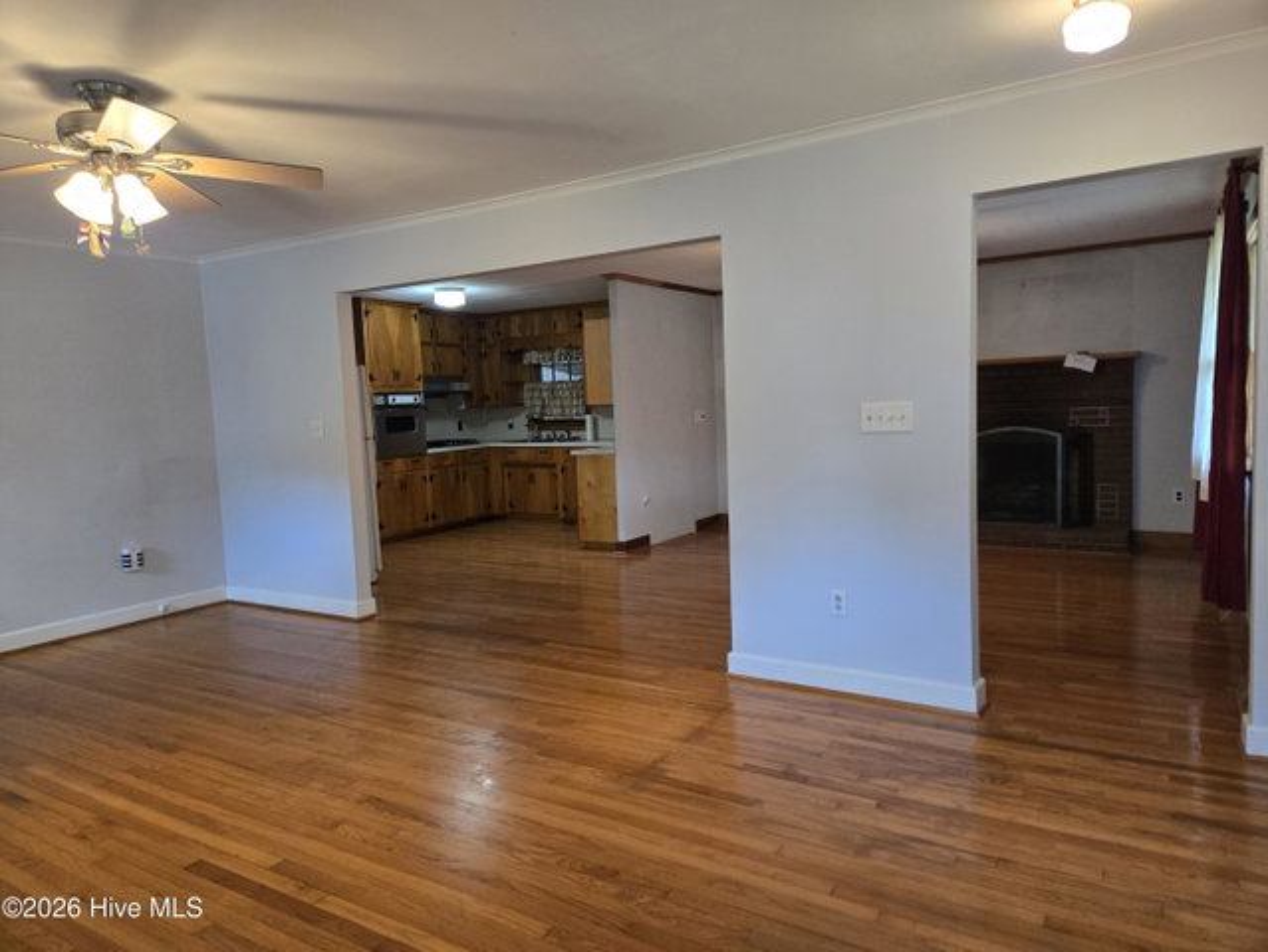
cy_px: 476
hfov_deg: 73.9
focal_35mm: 23
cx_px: 634
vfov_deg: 58.9
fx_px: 843
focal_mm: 5.4
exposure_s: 1/120
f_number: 1.8
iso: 320
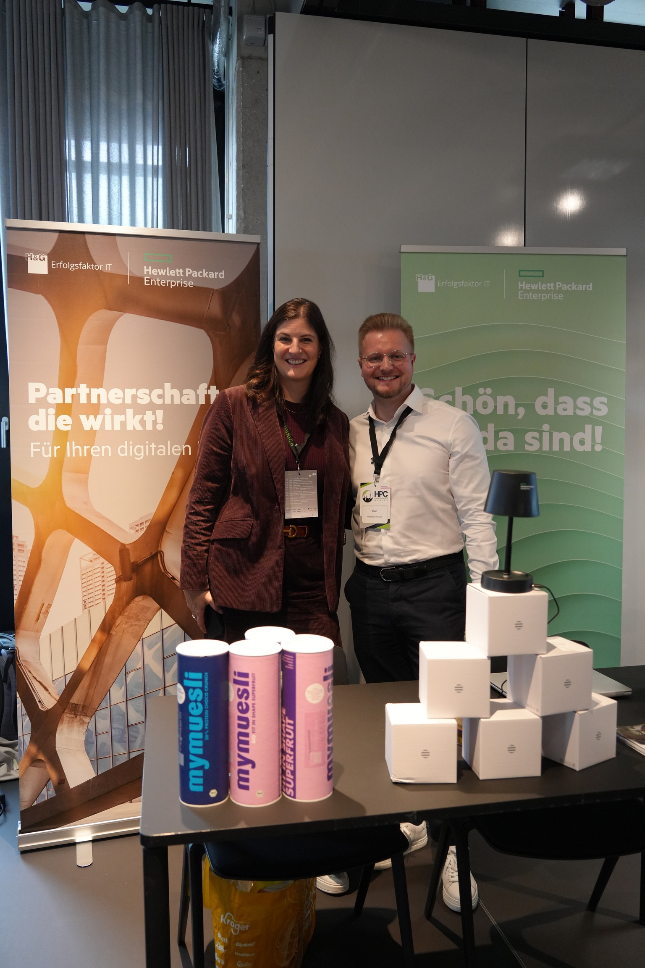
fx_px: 779
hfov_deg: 45.0
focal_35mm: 29
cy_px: 484
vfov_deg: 63.7
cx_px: 322
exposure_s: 1/160
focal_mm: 29
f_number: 4
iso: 3200
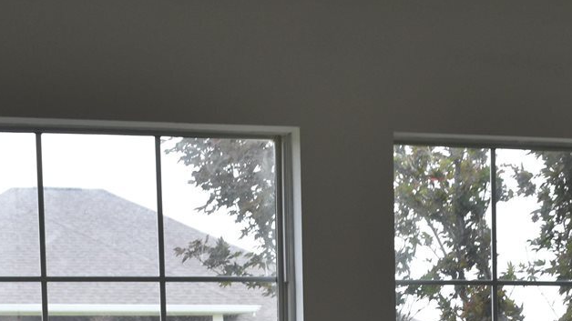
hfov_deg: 17.3
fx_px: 1865
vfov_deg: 9.4
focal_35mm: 123
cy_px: 574
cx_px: 446
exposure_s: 1/250
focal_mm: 24
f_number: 6.3
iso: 200
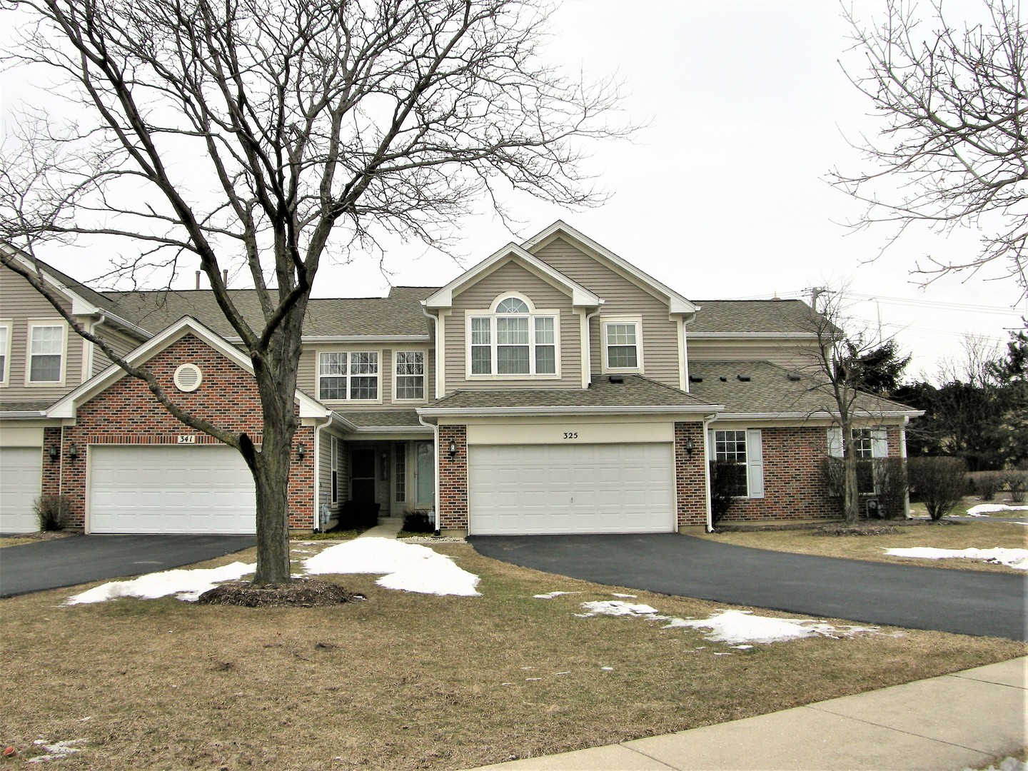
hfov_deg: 45.8
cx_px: 514
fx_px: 1218
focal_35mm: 41
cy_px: 386
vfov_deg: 35.1
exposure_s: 1/216
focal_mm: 8.5
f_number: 4.5
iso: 64
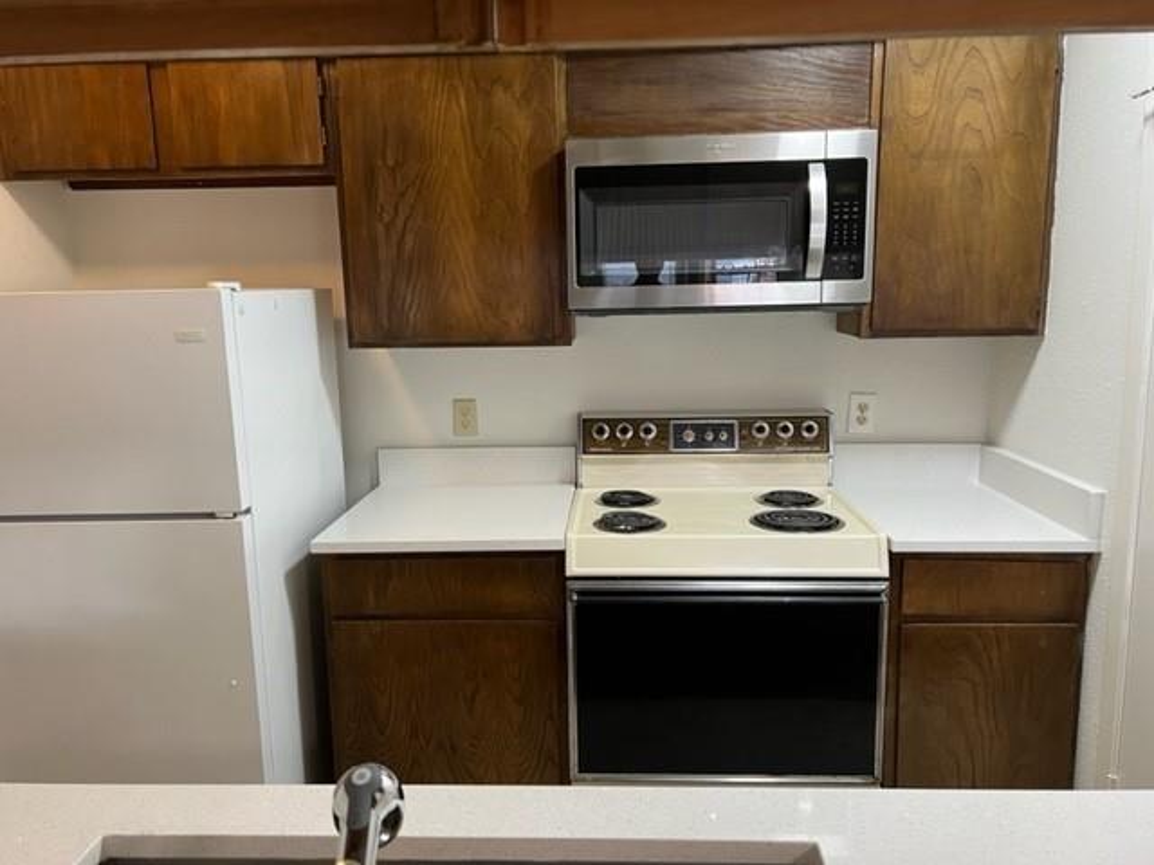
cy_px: 432
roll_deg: +0.9
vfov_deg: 53.1
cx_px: 577
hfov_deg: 67.3
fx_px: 867
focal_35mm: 26
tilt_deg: -9.6
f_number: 1.5
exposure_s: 1/60
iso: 100
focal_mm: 5.7
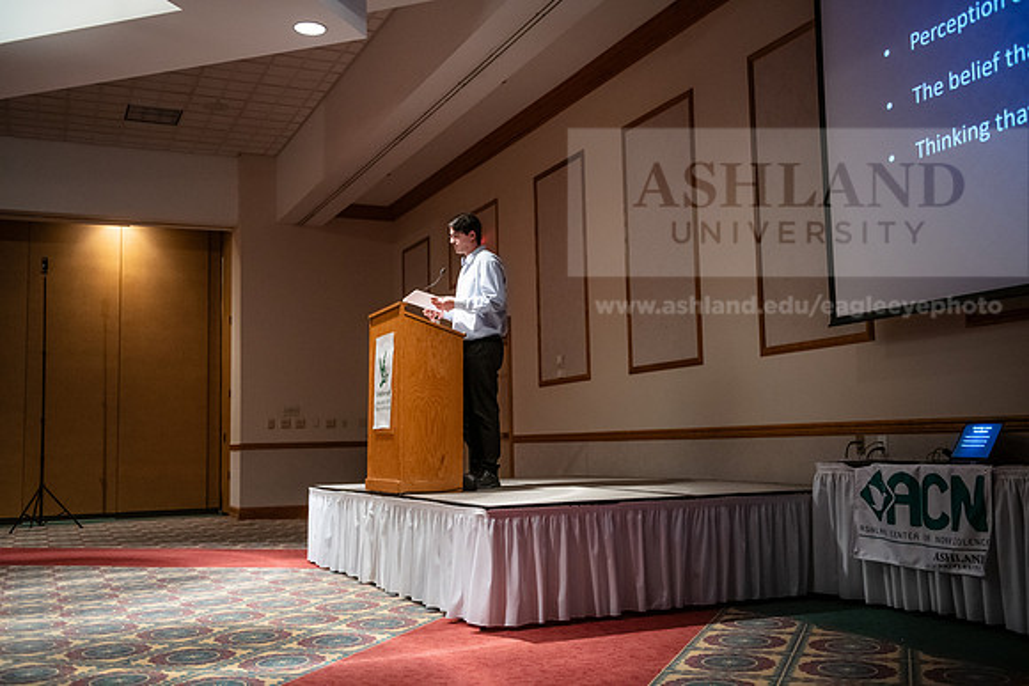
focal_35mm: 38
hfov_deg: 50.7
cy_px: 343
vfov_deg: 35.1
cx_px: 514
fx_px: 1086
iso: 3200
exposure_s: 1/160
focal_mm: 38
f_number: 2.8
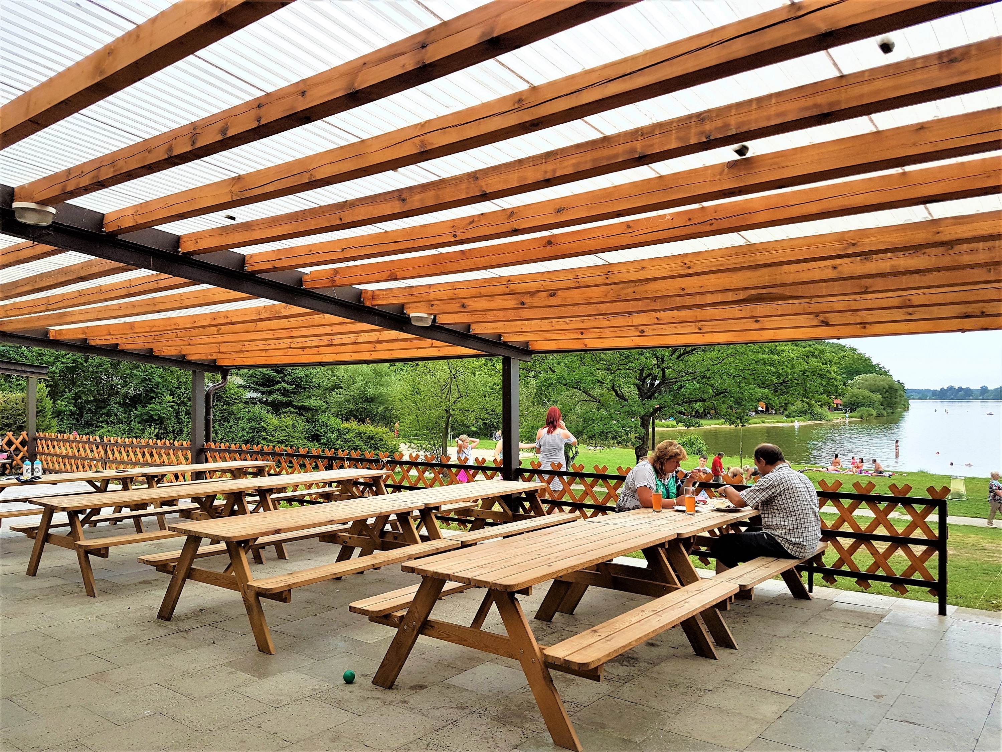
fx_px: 753
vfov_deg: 53.1
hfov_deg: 67.3
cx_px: 501
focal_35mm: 26
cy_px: 376
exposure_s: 1/427
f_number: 1.7
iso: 40
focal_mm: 4.2
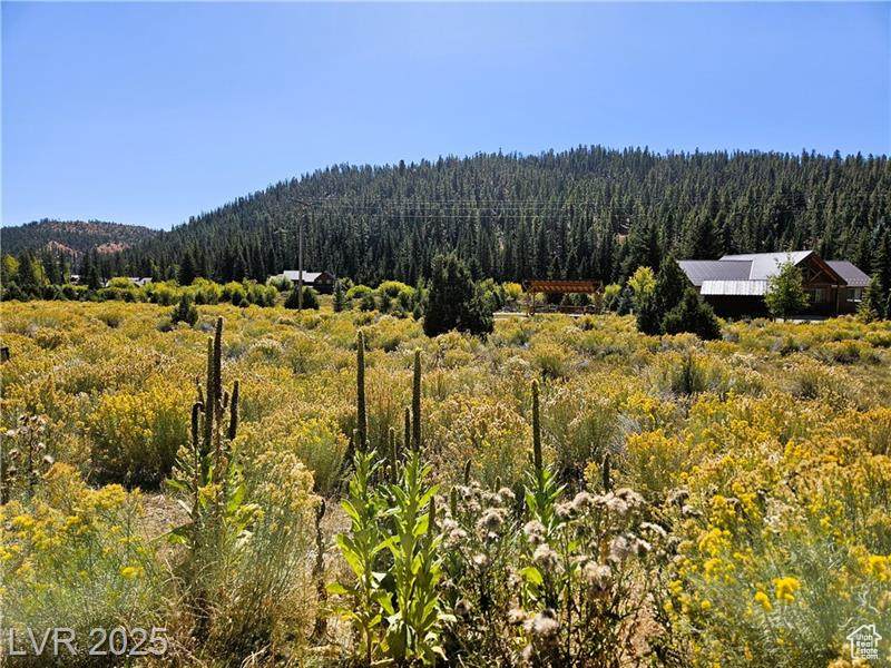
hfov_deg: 73.9
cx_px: 446
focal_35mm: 23
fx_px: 592
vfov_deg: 58.9
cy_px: 334
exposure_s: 1/2010
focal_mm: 5.4
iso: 25
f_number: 1.8
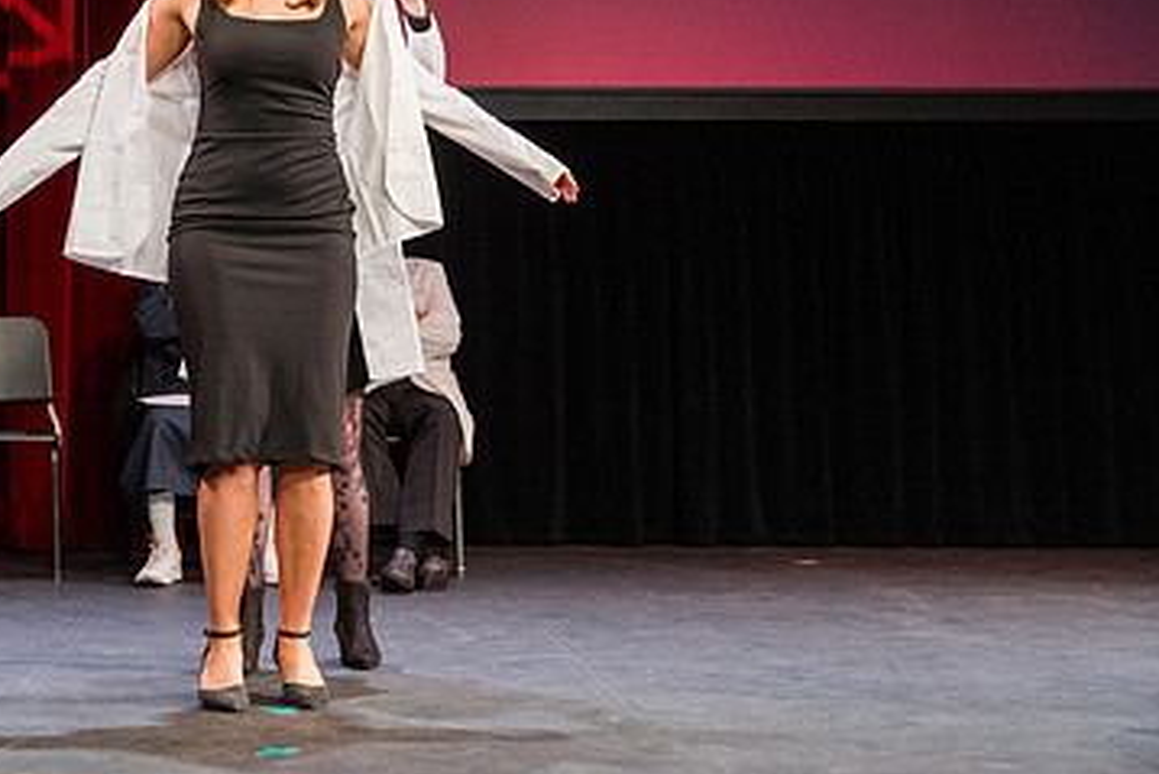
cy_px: 160
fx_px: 2126
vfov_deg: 20.4
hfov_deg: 29.9
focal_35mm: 66
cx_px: 265
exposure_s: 1/320
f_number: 3.5
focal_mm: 40.7
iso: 1250
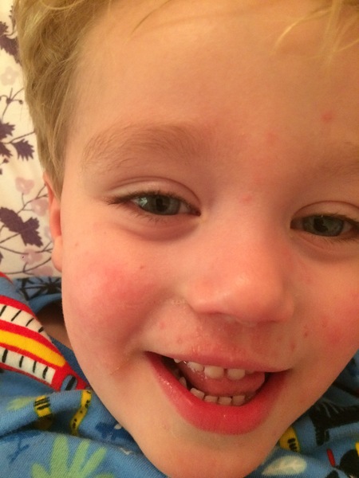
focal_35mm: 29
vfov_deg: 61.7
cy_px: 239
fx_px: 401
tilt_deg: -71.6
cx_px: 180
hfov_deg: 48.2
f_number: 2.2
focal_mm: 4.15
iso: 400
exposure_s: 1/17
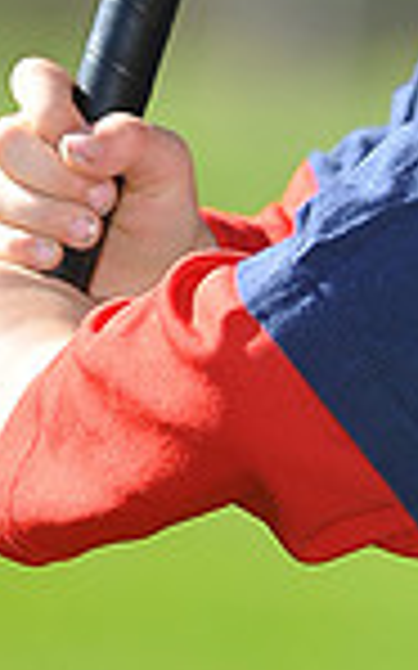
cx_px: 575
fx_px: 14431
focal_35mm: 791
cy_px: -256
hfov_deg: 1.7
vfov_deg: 2.7
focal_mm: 200
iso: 200
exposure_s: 1/640
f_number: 4.5
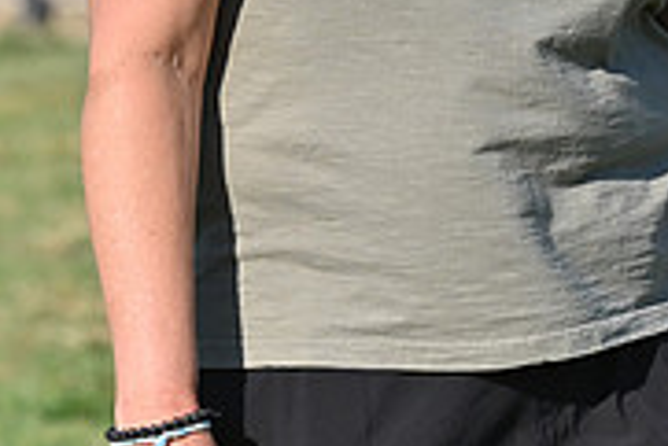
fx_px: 10102
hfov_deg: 3.8
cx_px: 476
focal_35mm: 544
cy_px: -48
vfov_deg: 2.5
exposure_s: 1/8000
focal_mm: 170
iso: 1100
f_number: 6.3
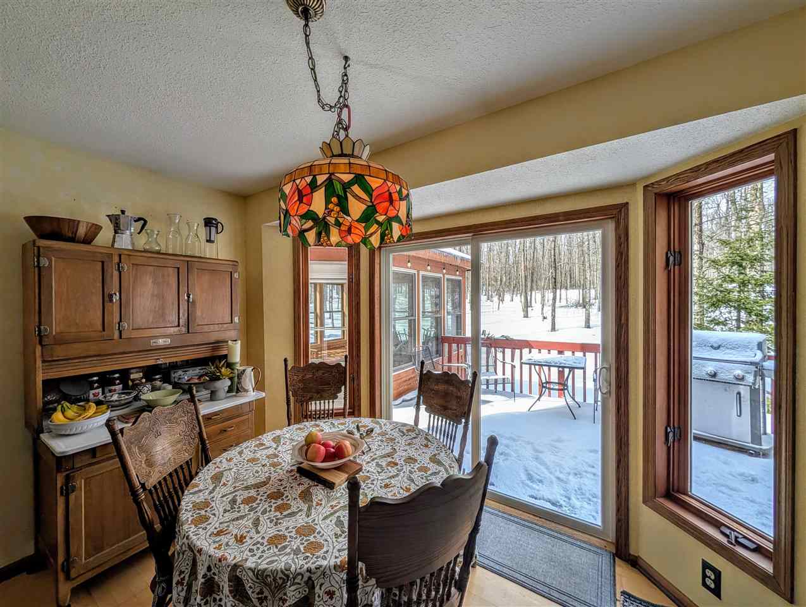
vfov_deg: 94.6
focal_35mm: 12
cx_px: 403
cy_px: 304
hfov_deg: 110.5
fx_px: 280
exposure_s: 1/547
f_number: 1.7
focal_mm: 2.02
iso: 46
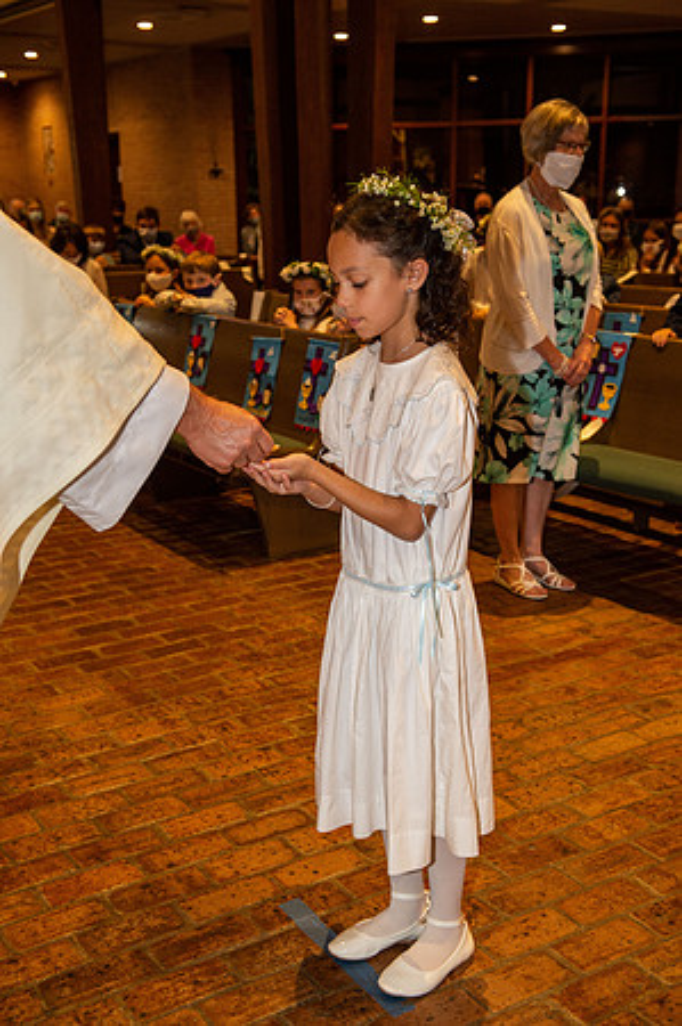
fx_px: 1253
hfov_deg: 30.4
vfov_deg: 44.5
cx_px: 341
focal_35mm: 44
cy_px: 513
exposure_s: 1/125
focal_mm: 44
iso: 1600
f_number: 5
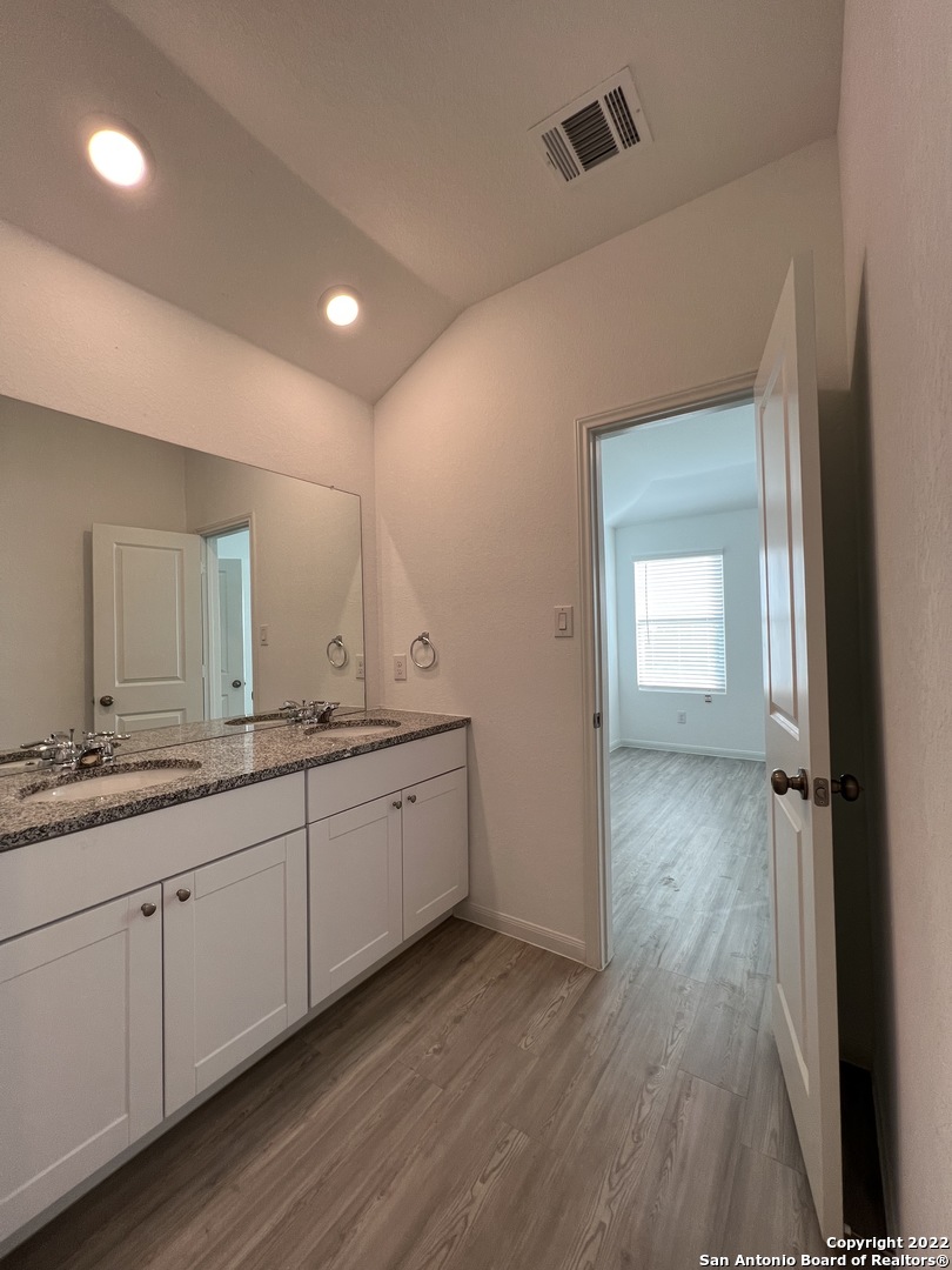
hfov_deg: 89.9
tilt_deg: +2.0
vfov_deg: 106.2
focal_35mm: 13
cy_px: 635
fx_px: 477
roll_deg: +1.2
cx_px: 476
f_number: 1.8
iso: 80
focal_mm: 1.57
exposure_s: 1/120
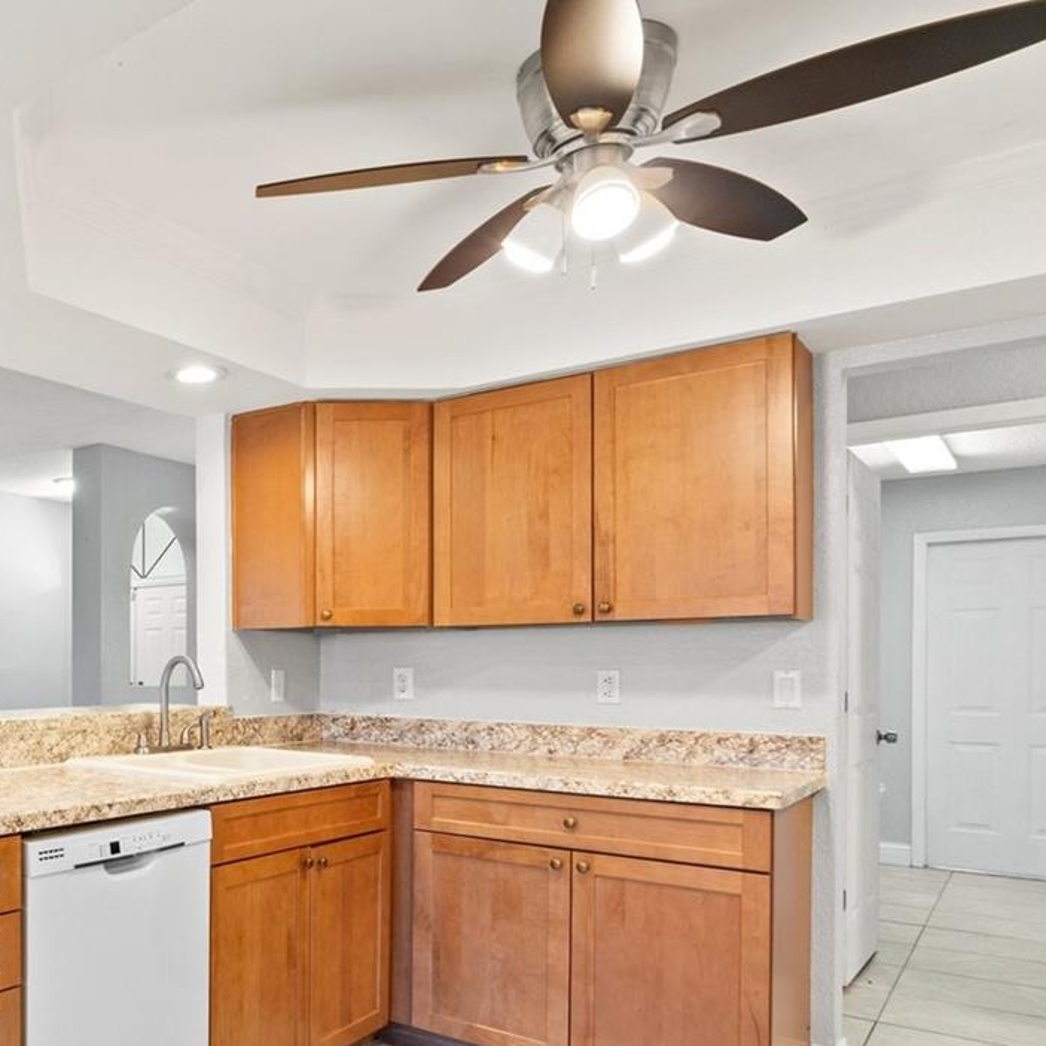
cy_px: 674
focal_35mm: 29
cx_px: 49
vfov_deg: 54.8
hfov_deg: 48.0
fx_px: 991
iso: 400
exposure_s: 1/5
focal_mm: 10
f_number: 7.1
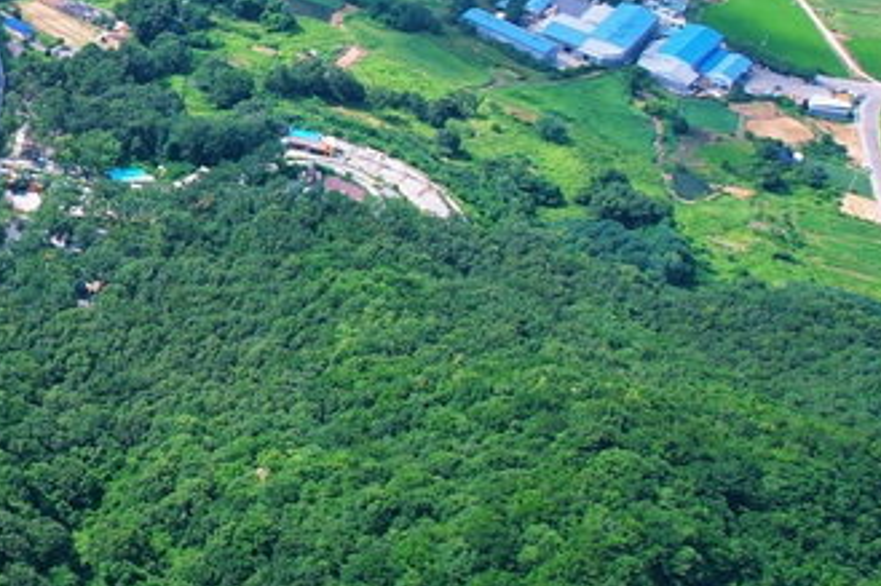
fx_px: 1883
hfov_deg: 21.6
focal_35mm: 77
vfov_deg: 17.3
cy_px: -15
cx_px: -474
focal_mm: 8.38
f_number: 2.8
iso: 100
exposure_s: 1/1250
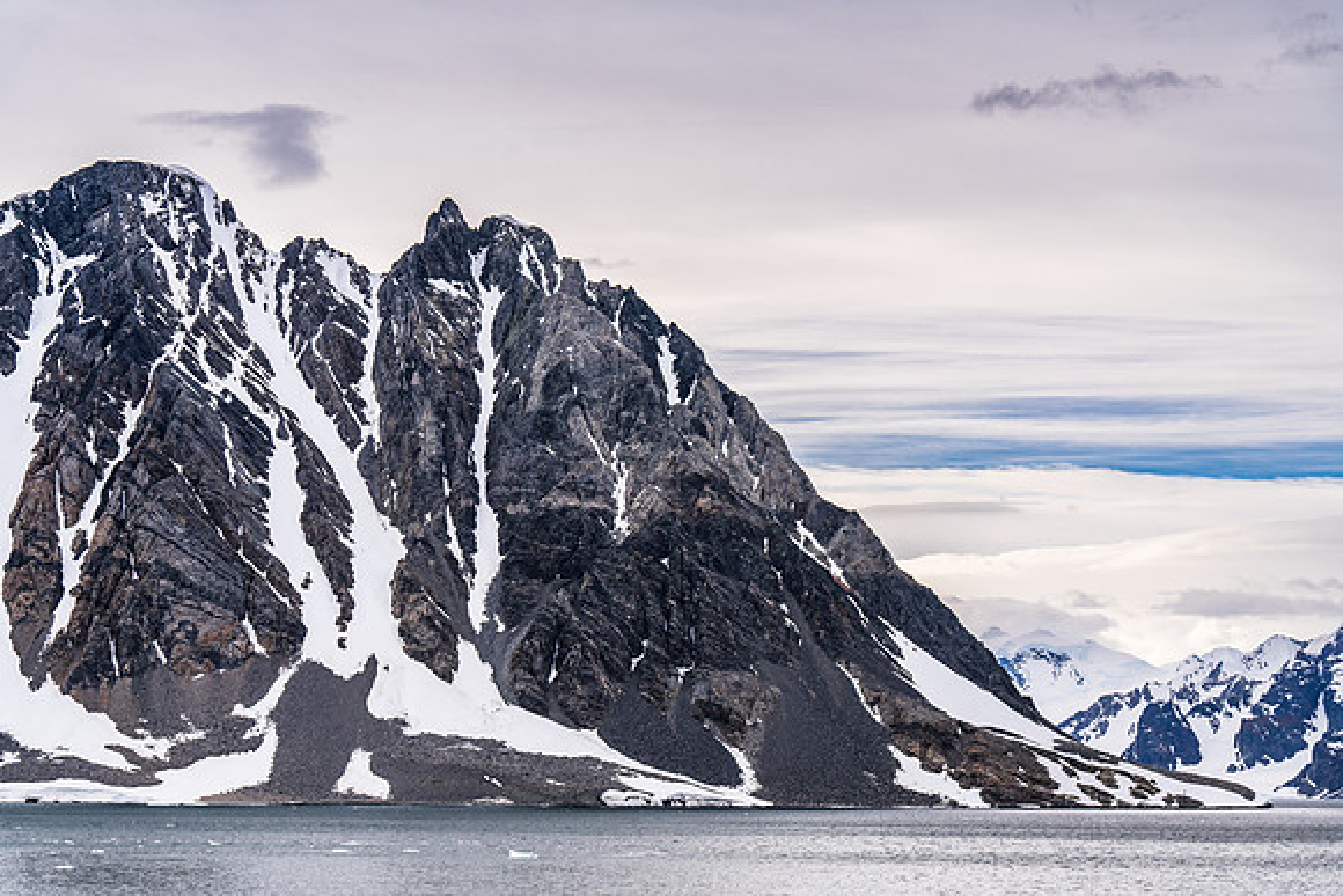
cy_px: 448
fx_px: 2612
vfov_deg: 19.5
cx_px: 672
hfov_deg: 28.8
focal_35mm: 70
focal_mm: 70
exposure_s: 1/250
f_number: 7.1
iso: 100
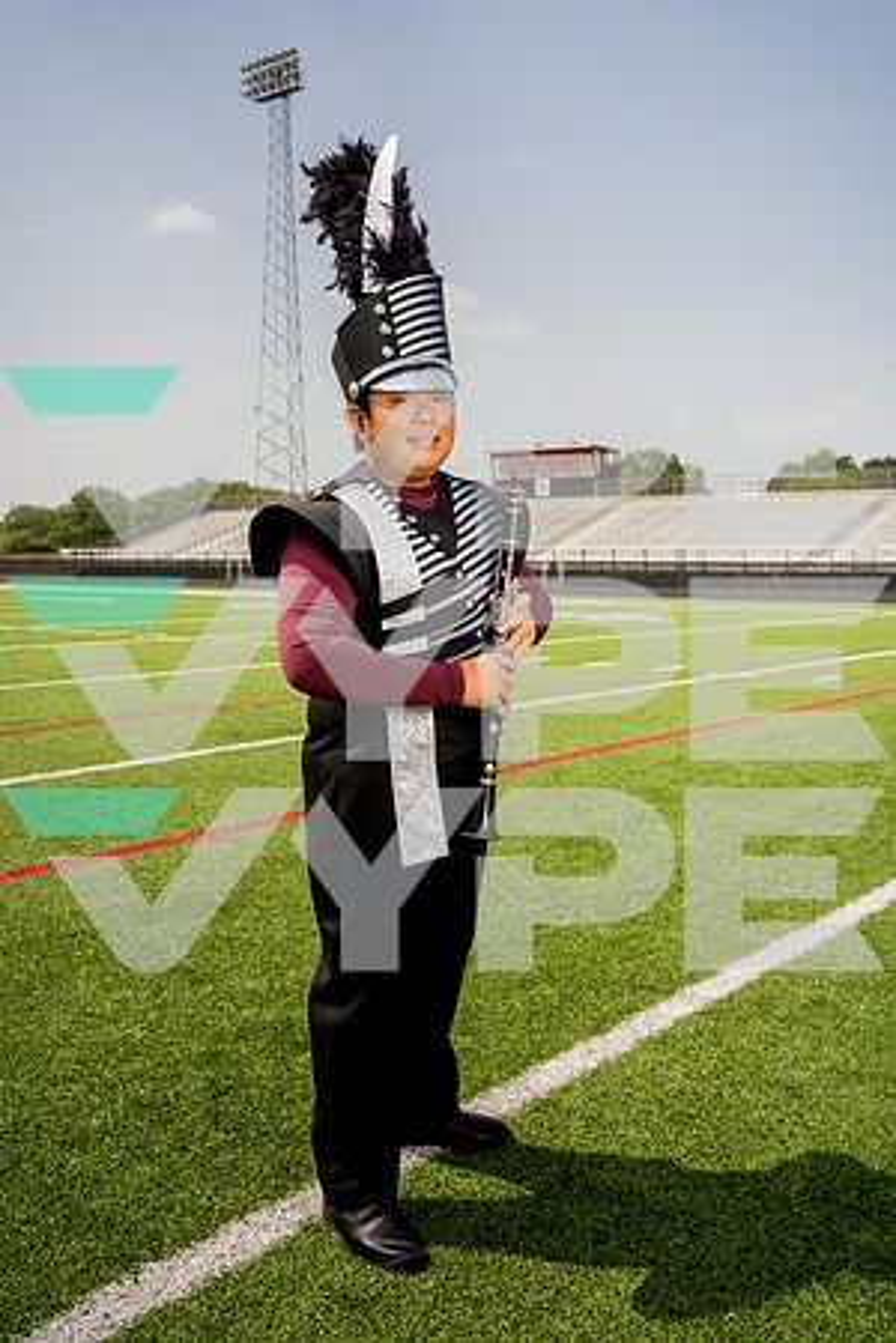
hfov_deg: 37.9
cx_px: 448
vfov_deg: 54.4
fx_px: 1307
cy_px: 672
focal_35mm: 35
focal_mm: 35
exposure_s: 1/250
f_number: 7.1
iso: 50
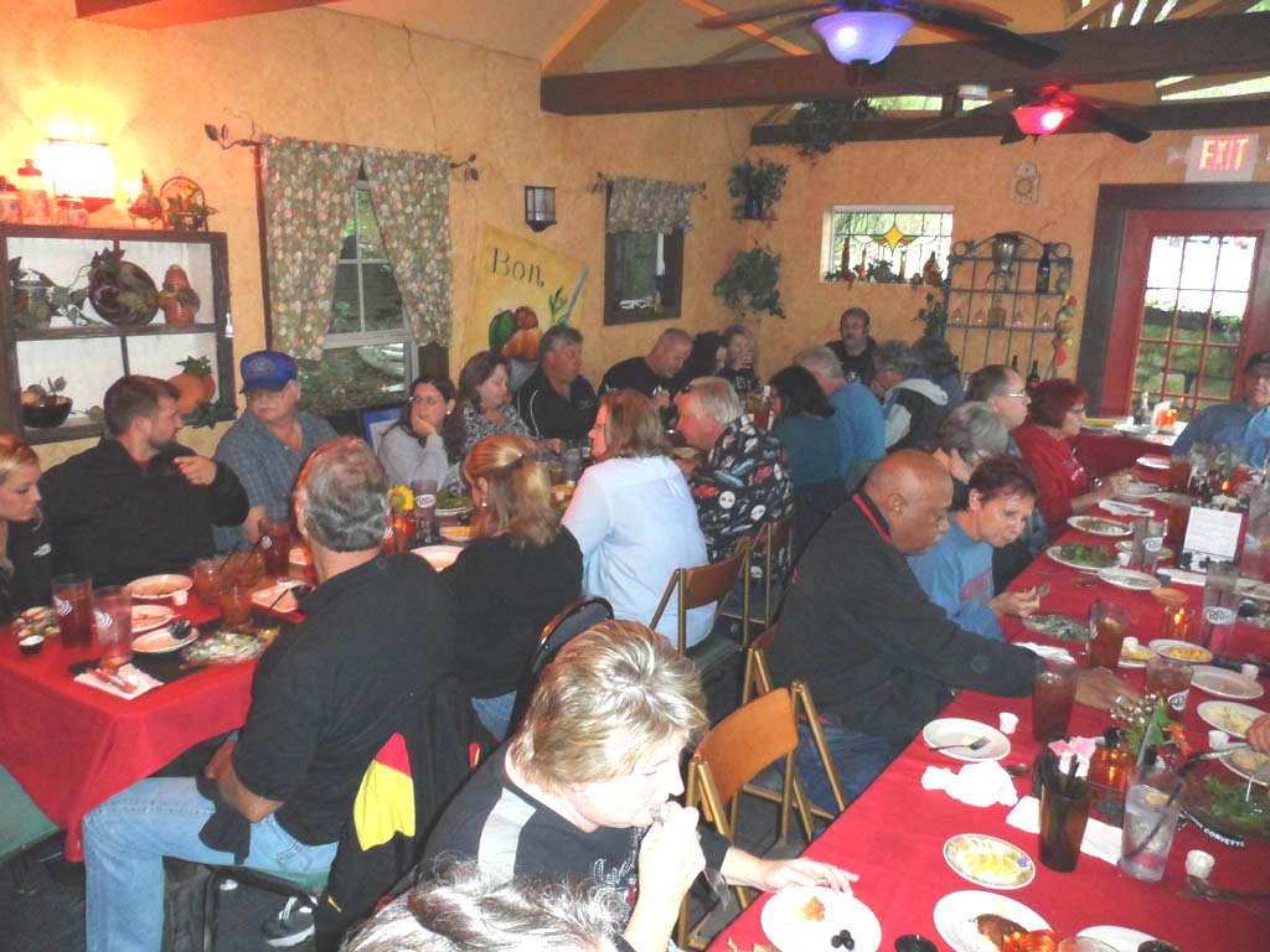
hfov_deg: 71.6
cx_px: 635
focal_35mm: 24
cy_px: 476
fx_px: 881
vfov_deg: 56.8
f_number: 3.2
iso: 480
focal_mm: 4
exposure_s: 1/10
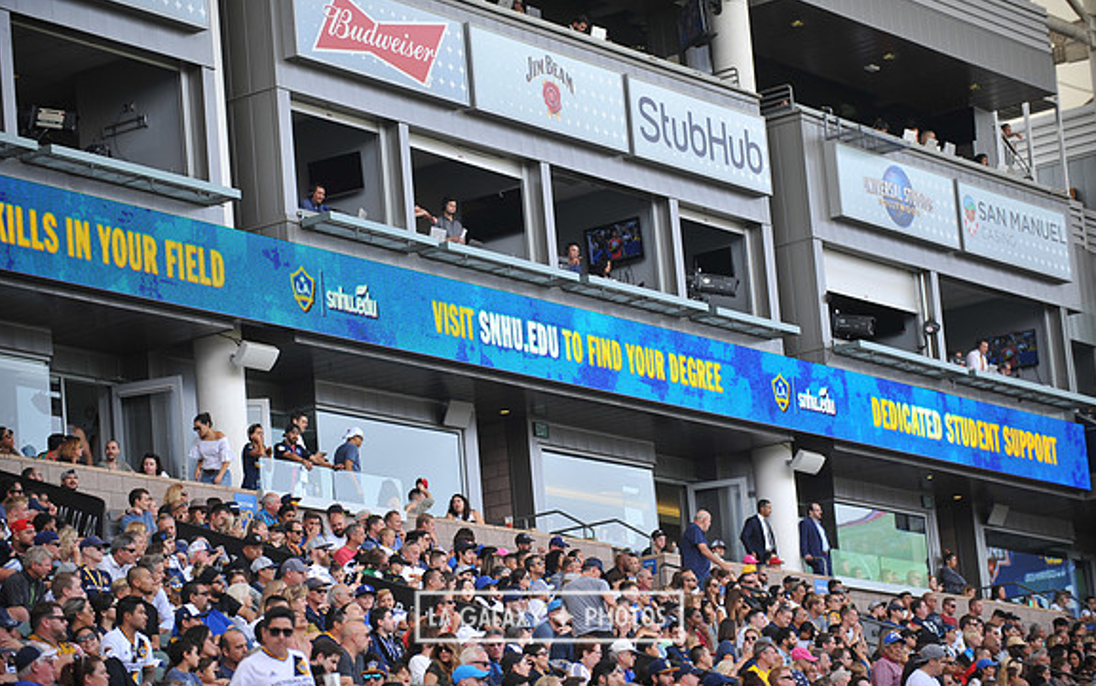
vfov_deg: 10.2
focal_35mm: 128
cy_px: 331
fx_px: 3824
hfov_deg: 16.3
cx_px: 549
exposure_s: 1/1250
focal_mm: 125
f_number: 2.8
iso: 500
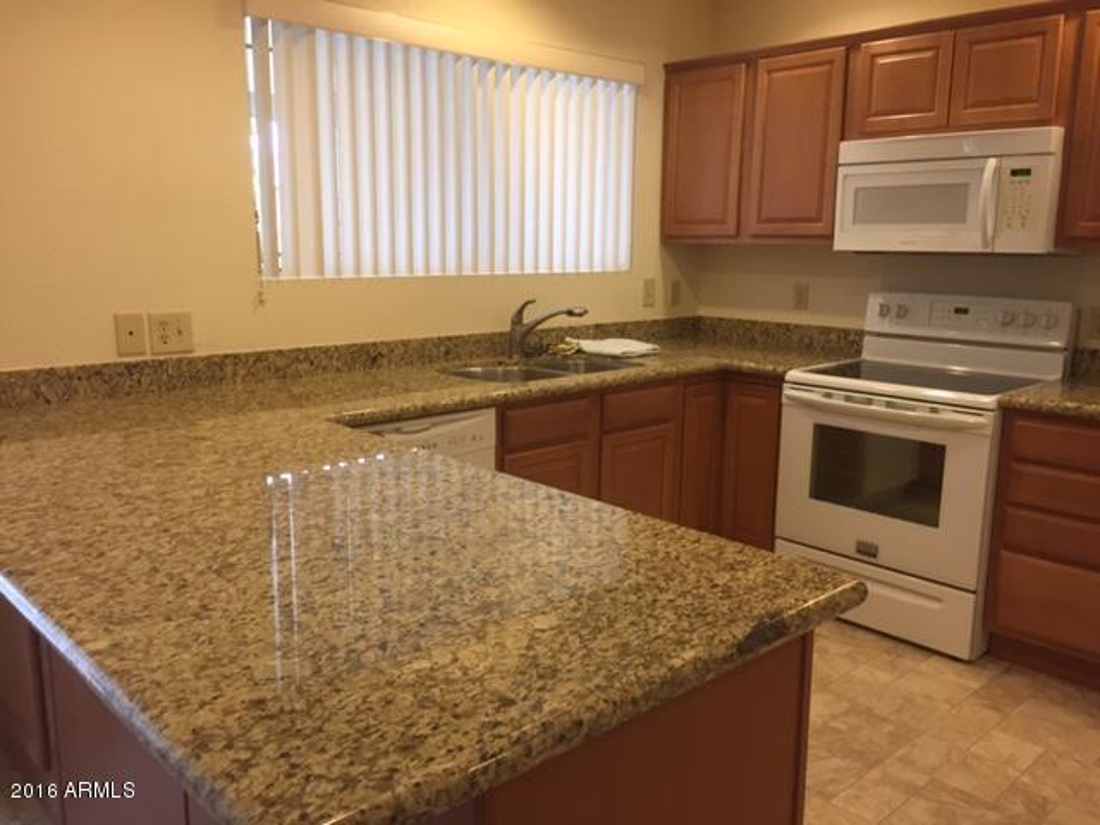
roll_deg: -1.6
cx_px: 550
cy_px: 412
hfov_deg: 61.7
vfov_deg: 48.2
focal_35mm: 29
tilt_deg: -10.2
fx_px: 922
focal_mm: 4.15
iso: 64
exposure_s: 1/30
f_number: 2.2
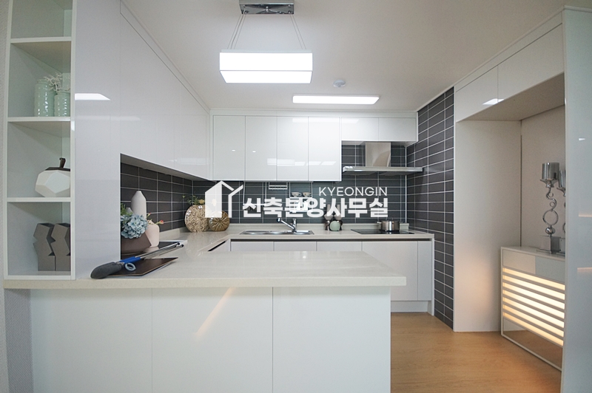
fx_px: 246
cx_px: 296
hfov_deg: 100.4
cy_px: 196
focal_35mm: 15
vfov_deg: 77.2
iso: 800
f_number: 4
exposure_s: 1/200
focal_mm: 10
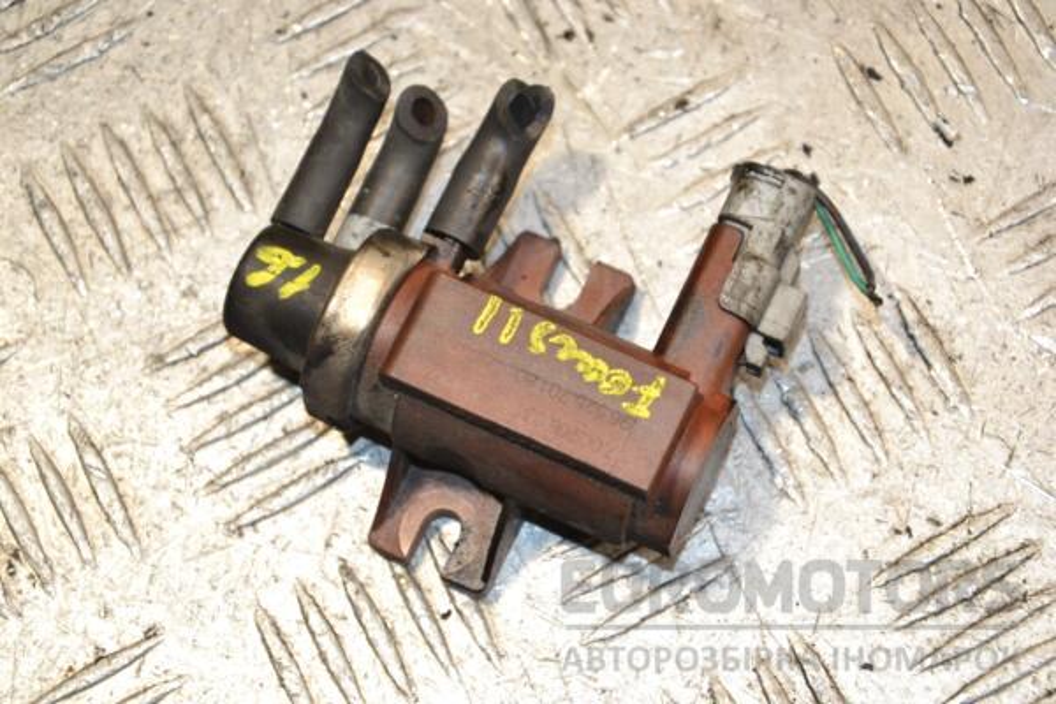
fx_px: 3300
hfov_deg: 18.2
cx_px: 528
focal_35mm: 112
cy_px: 352
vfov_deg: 12.2
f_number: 6.3
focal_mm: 75
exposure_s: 1/200
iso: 800
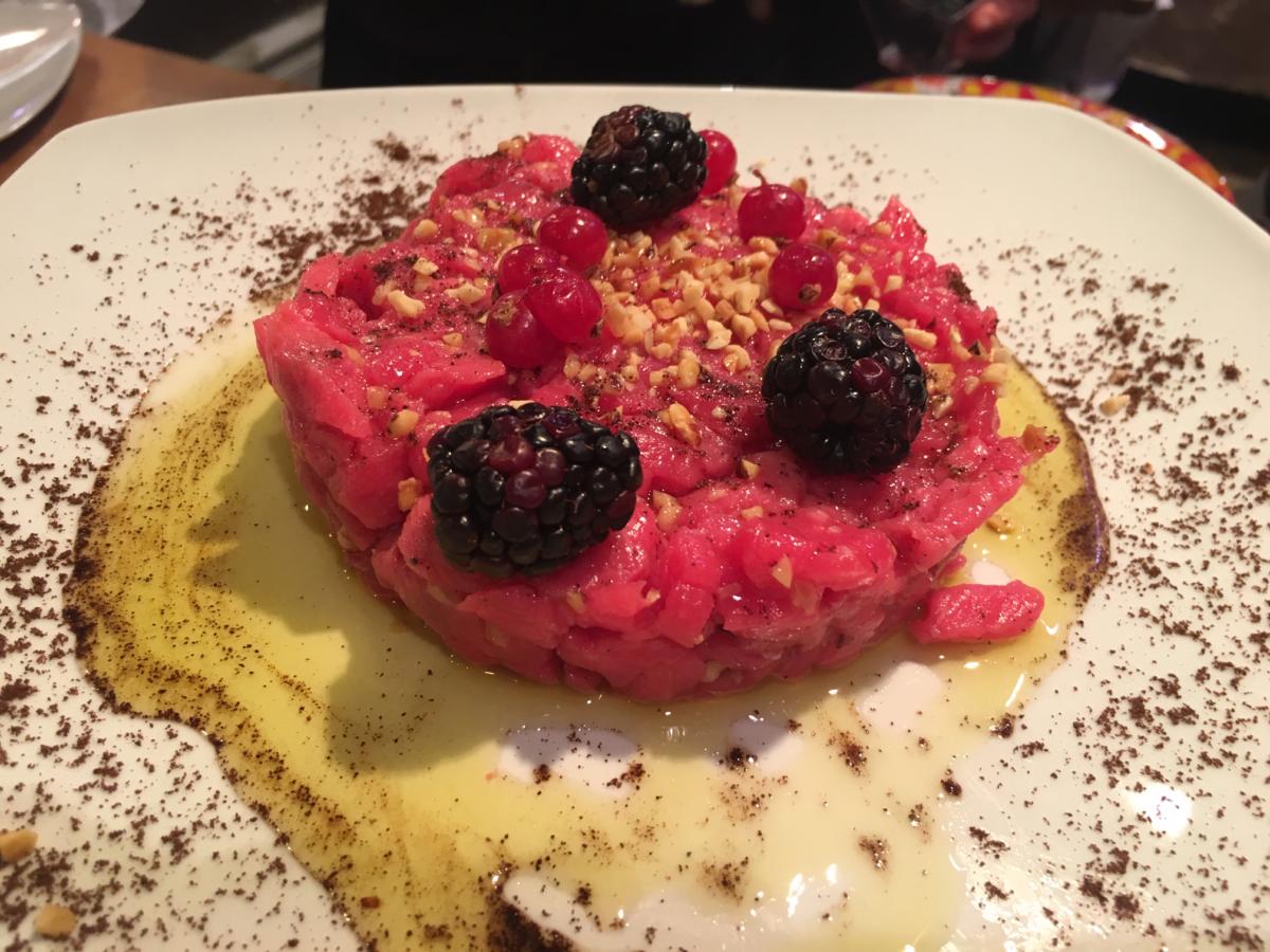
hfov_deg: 61.7
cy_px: 476
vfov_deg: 48.2
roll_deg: -1.7
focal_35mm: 29
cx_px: 635
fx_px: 1064
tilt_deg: -43.3
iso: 100
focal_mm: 4.15
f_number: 2.2
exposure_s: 1/33
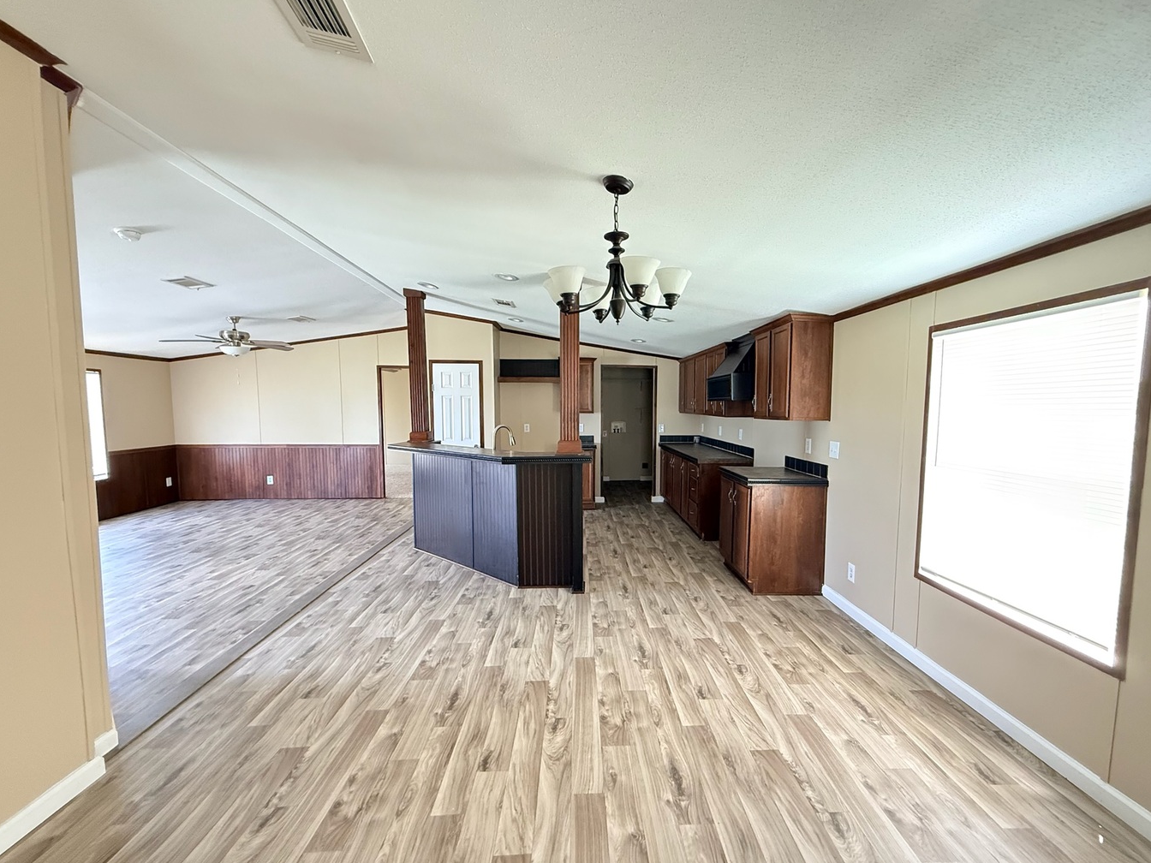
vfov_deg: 81.7
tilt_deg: -3.2
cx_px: 608
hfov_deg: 98.1
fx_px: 499
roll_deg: +0.2
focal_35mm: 15
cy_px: 446
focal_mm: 2.22
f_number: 2.2
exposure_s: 1/60
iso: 800
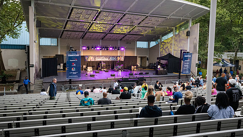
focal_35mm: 33
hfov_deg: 59.2
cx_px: 139
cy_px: 64
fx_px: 213
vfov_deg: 35.6
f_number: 4
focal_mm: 24
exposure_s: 1/250
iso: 3200
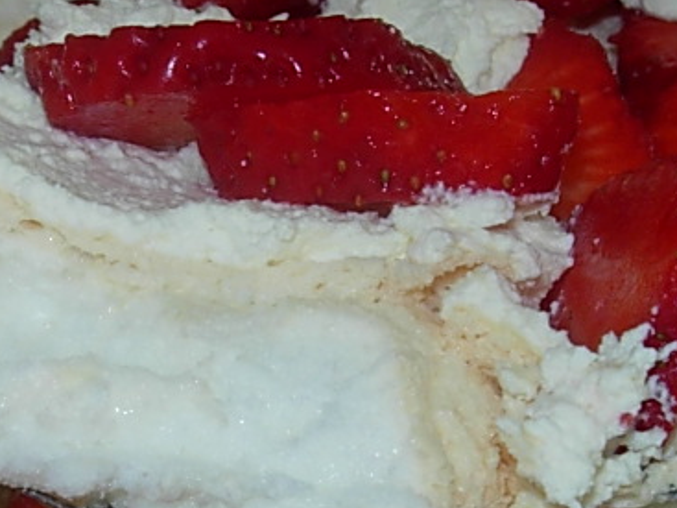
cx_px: 231
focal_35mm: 106
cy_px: 454
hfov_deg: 18.5
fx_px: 2072
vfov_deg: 13.8
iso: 79
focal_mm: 7.8
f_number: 4.8
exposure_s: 1/32
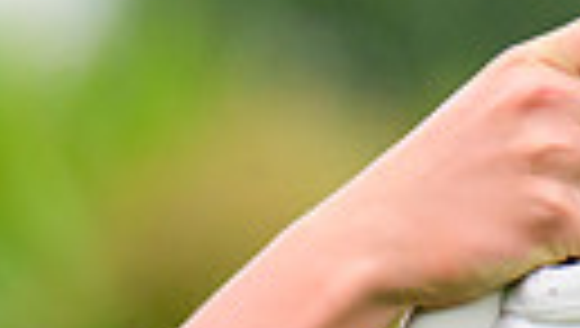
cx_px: -951
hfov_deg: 0.8
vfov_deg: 0.4
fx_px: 42817
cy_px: 439
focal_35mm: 2780
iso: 1600
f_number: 5.6
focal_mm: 400
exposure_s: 1/1600
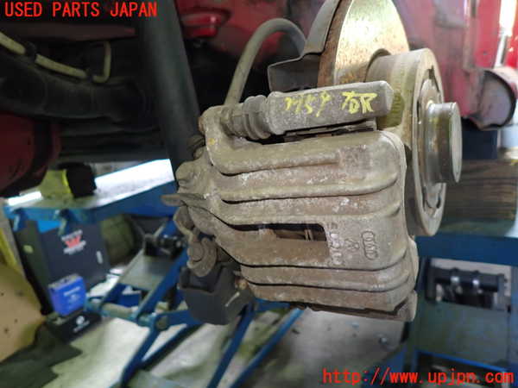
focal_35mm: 25
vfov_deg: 54.9
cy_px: 194
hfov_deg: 69.4
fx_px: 374
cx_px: 259
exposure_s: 1/30
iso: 400
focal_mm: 4.5
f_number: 2
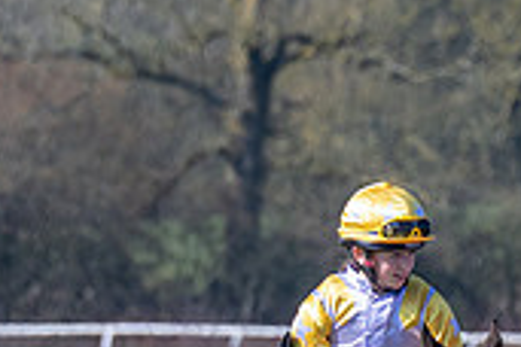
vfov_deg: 0.8
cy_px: 449
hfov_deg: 1.3
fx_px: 23747
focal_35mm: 1641
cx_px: 730
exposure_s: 1/1250
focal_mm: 200
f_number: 5
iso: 200
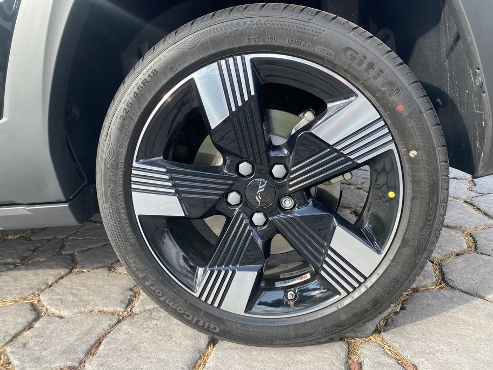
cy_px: 185
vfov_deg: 53.1
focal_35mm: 26
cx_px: 246
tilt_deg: -13.5
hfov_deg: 67.3
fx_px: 370
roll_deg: +7.4
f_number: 1.8
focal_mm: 4.25
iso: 32
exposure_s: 1/195
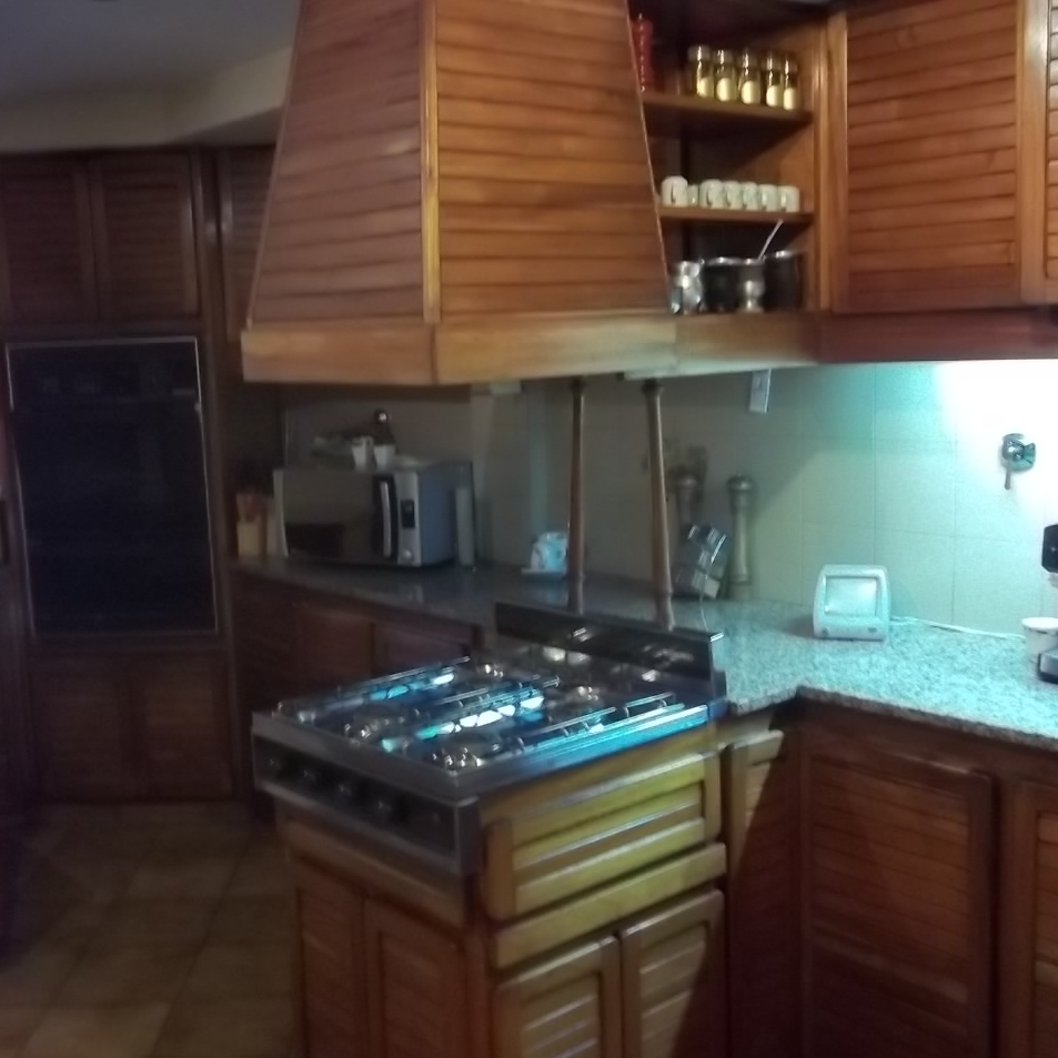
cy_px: 530
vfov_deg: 43.9
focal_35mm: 38
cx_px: 503
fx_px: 1314
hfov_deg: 43.8
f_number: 2.9
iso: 320
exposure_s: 1/8
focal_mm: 5.7
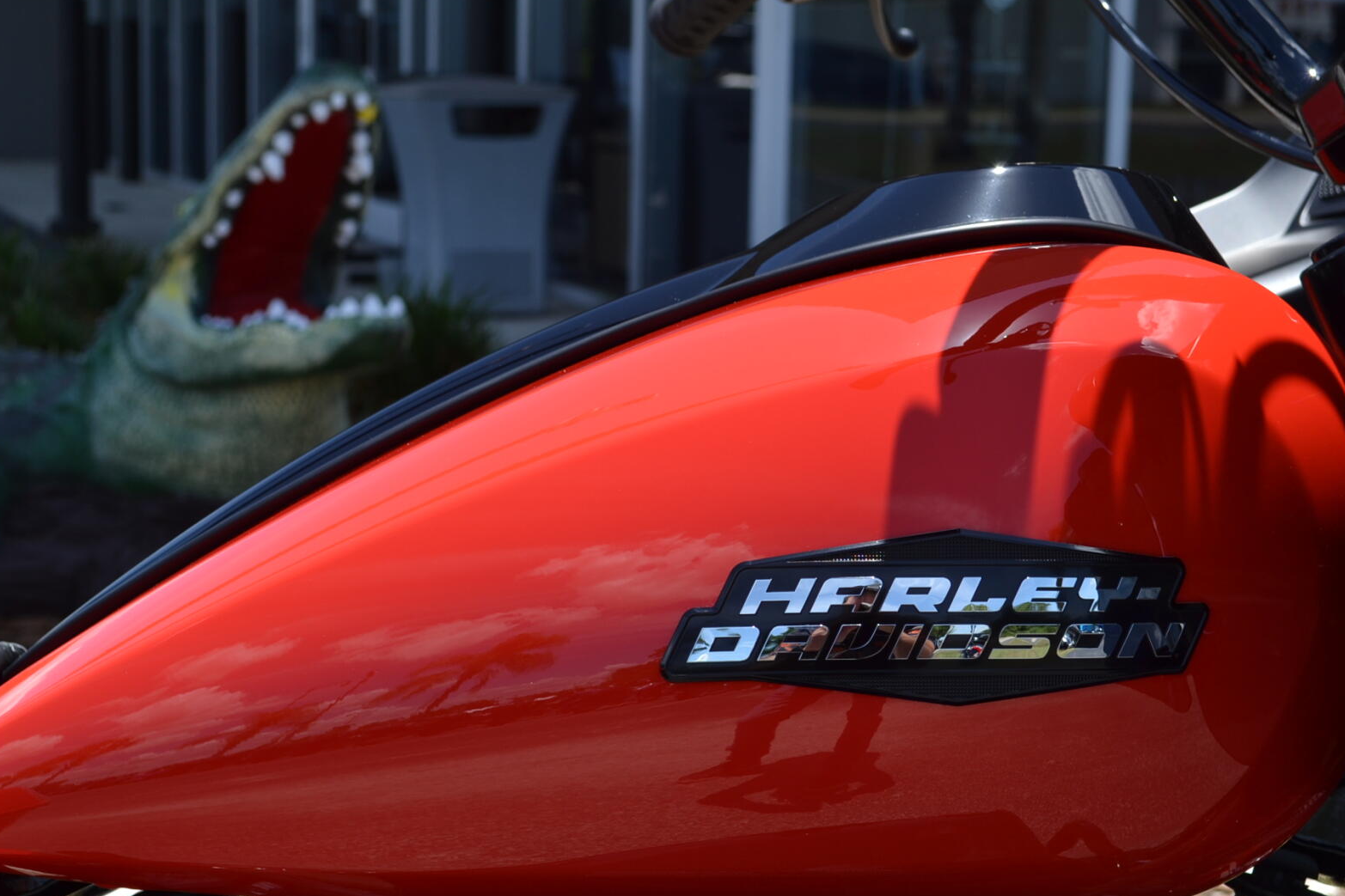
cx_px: 699
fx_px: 2577
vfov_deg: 19.7
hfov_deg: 29.2
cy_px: 561
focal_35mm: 69
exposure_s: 1/250
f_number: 8
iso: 100
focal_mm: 36
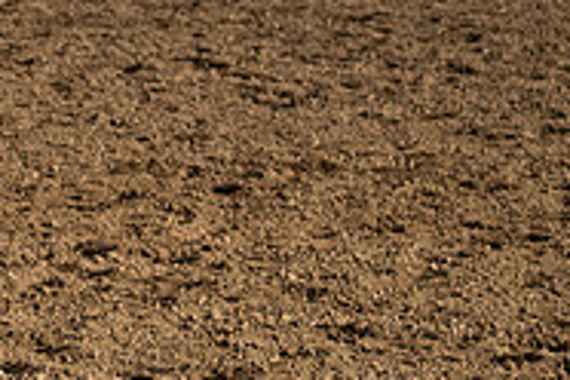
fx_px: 4591
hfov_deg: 7.0
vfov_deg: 4.7
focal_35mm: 290
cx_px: -382
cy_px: -174
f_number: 3.5
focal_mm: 63
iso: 1000
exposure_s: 1/10000
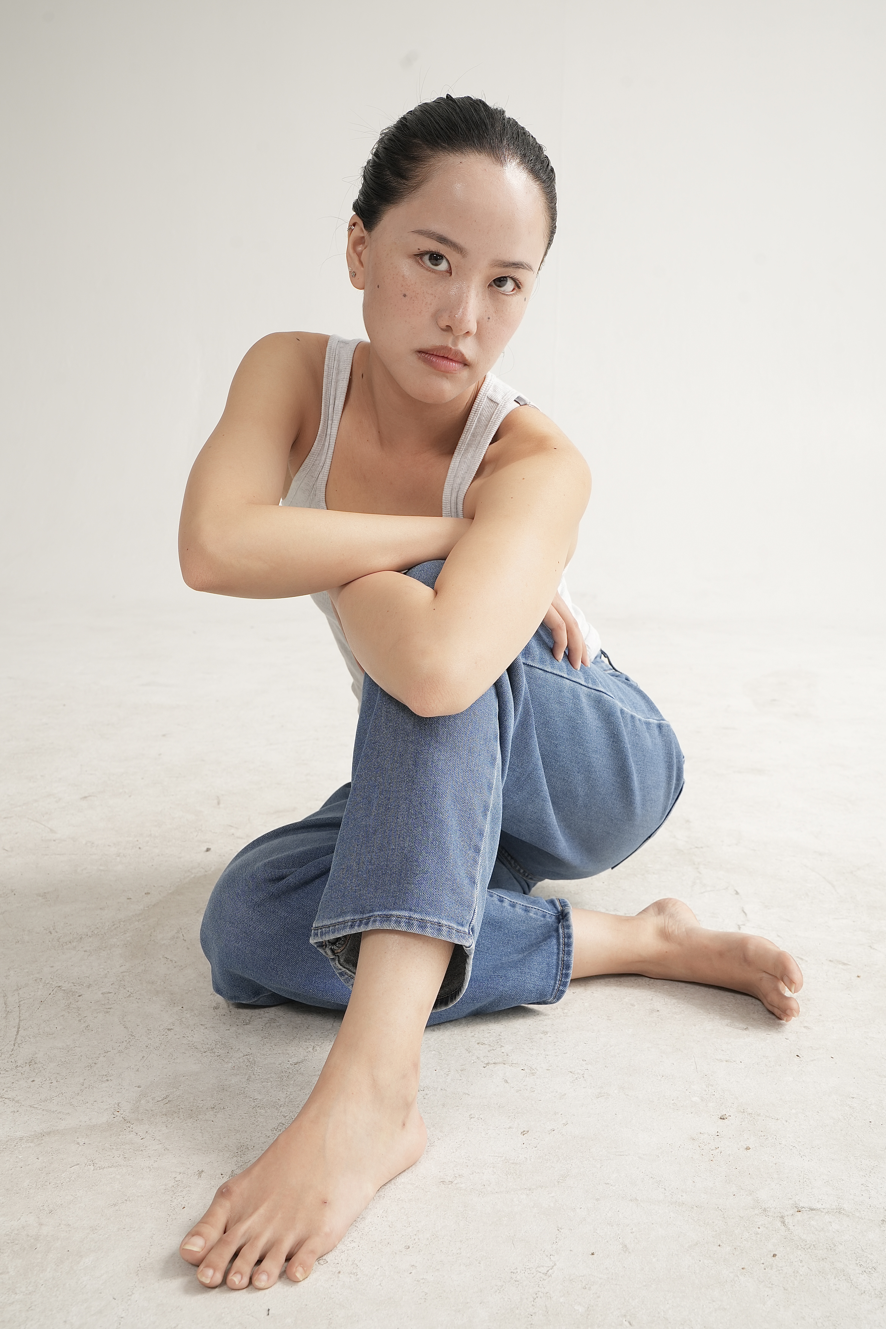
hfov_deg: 35.9
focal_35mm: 37
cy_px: 664
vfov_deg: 51.9
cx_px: 443
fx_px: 1366
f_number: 8
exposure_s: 1/125
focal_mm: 37
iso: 400
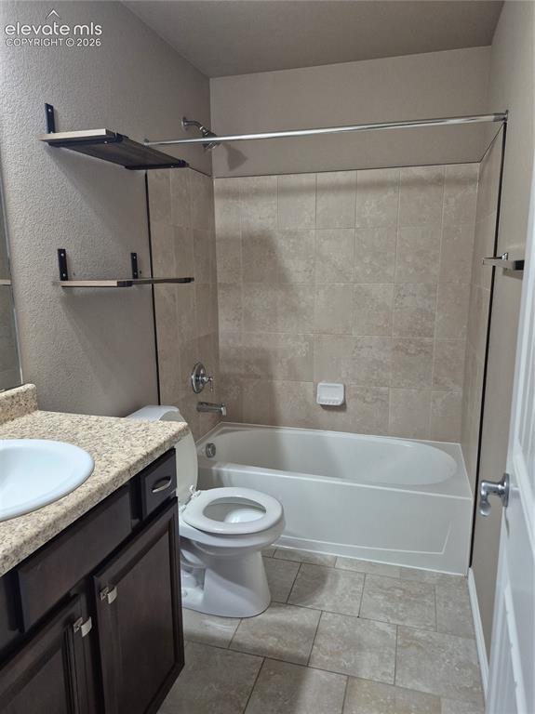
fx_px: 474
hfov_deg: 58.8
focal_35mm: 23
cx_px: 268
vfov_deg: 74.0
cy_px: 357
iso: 320
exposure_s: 1/120
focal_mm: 5.4
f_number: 1.8
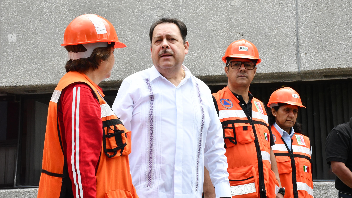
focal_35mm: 76
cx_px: 175
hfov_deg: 27.9
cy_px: 83
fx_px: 709
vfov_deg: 15.9
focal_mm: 48
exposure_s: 1/250
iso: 2500
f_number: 20
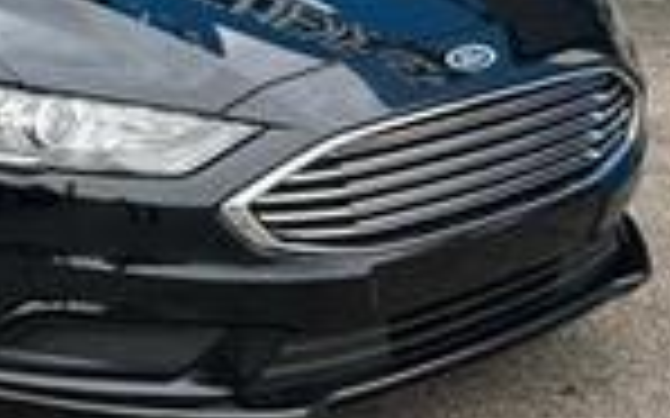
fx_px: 1698
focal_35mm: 93
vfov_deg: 13.9
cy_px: 54
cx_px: 36
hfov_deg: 21.7
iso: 50
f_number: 1.5
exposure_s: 1/391
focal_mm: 5.7
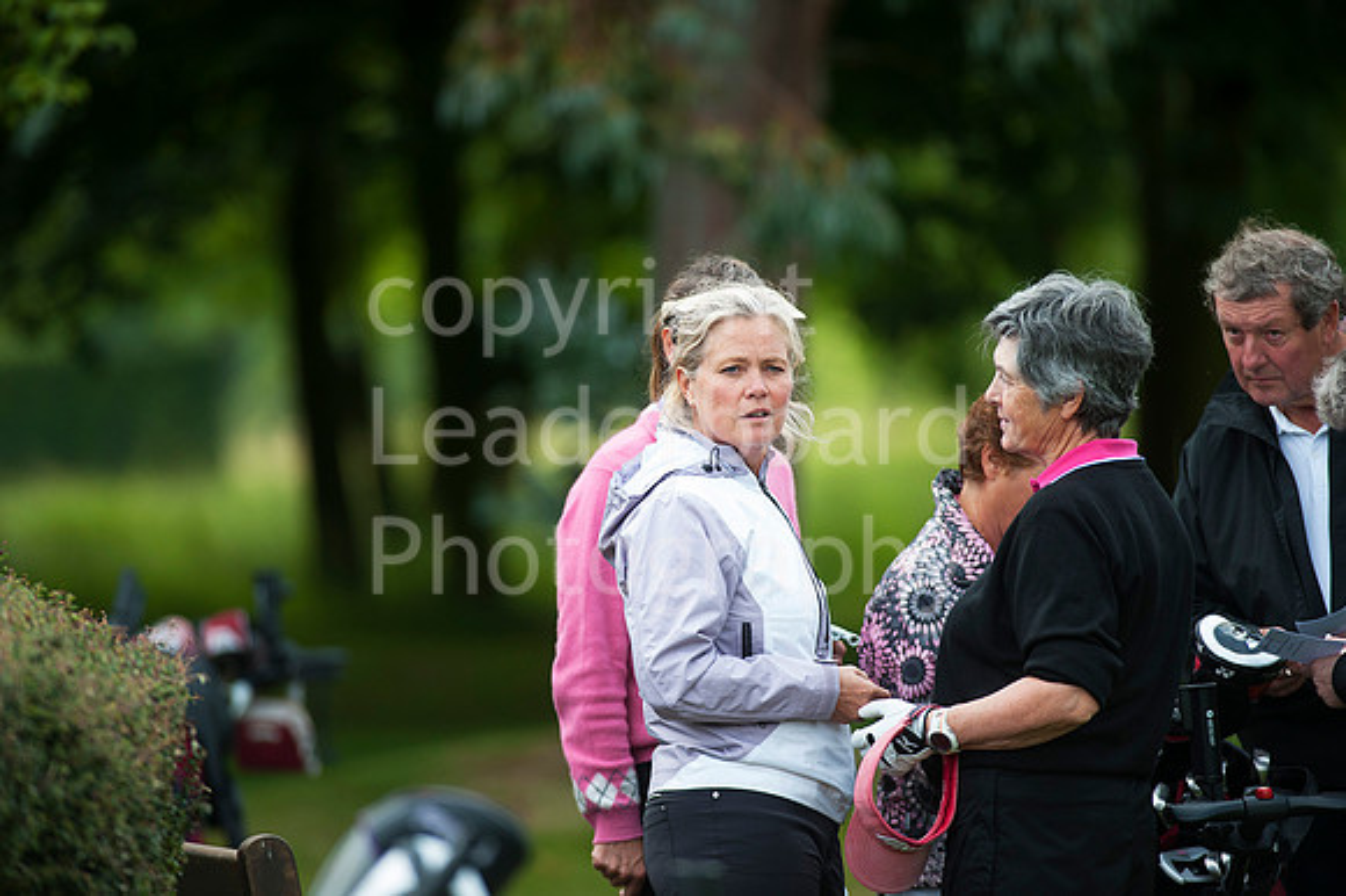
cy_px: 448
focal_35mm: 300
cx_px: 673
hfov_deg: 6.9
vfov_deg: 4.6
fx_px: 11210
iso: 800
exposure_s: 1/1000
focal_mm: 300
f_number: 4
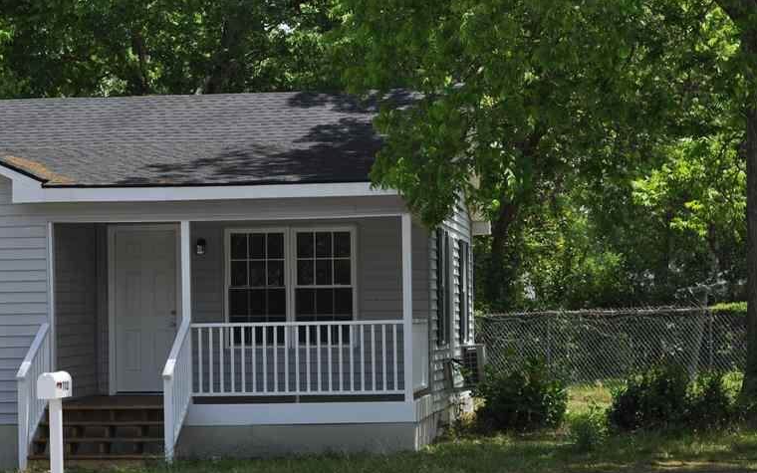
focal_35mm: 108
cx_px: 237
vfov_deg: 12.1
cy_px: 278
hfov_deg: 19.2
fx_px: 2228
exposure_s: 1/320
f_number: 9
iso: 200
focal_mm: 42
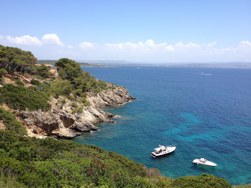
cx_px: 126
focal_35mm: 35
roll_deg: -1.4
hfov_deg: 52.6
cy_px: 94
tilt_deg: -10.8
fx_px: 254
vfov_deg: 40.7
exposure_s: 1/1284
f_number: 2.4
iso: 50
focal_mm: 4.28
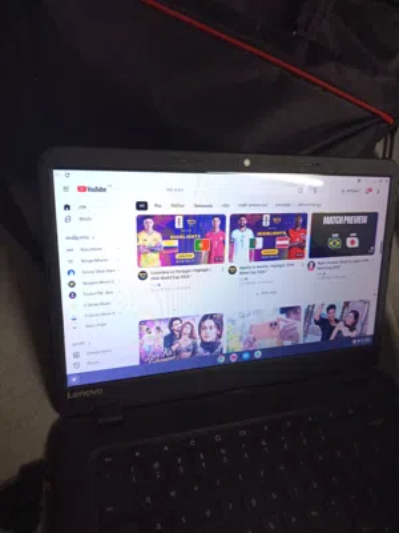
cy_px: 266
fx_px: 369
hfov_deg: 56.8
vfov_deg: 71.6
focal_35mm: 24
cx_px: 200
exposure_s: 1/33.3
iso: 1135
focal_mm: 5.25
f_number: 1.75
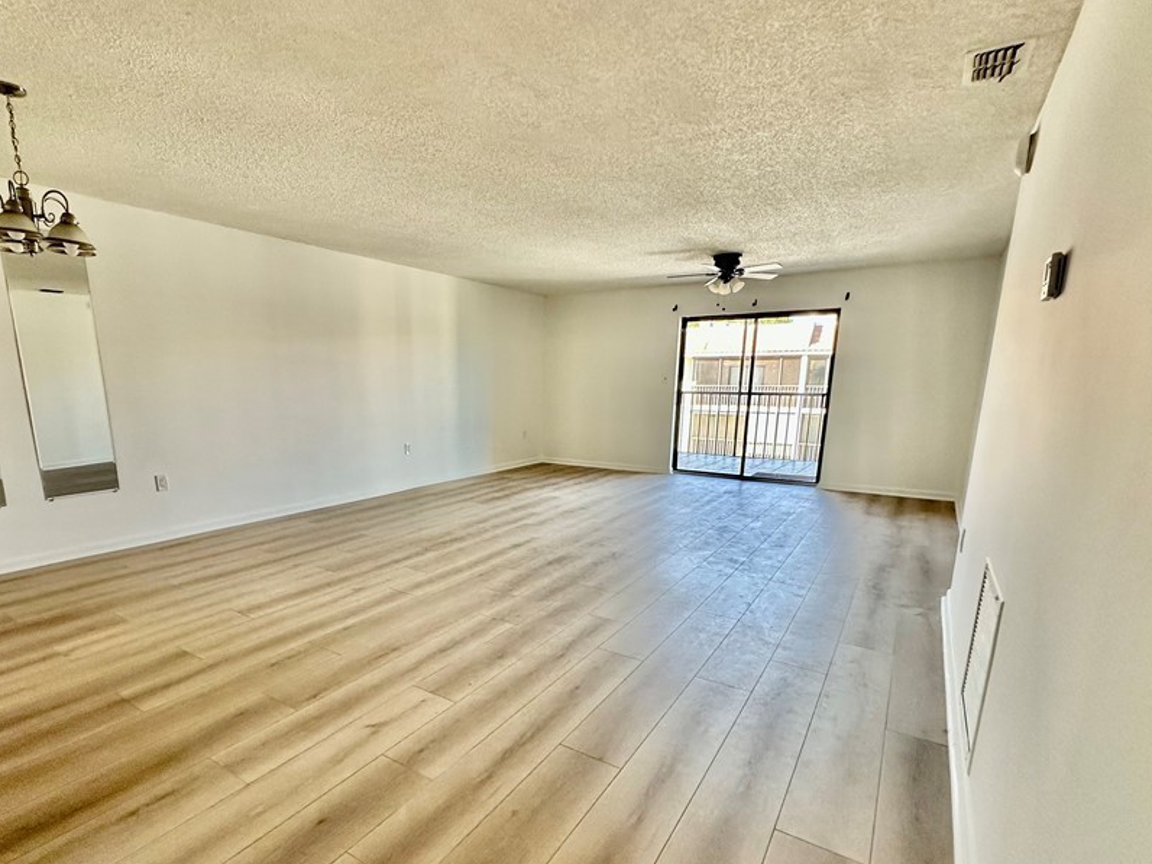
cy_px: 511
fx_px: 599
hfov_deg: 87.2
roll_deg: -0.6
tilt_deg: -12.7
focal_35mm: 18
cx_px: 495
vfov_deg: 71.0
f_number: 2.2
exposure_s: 1/99
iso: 160
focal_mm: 2.22
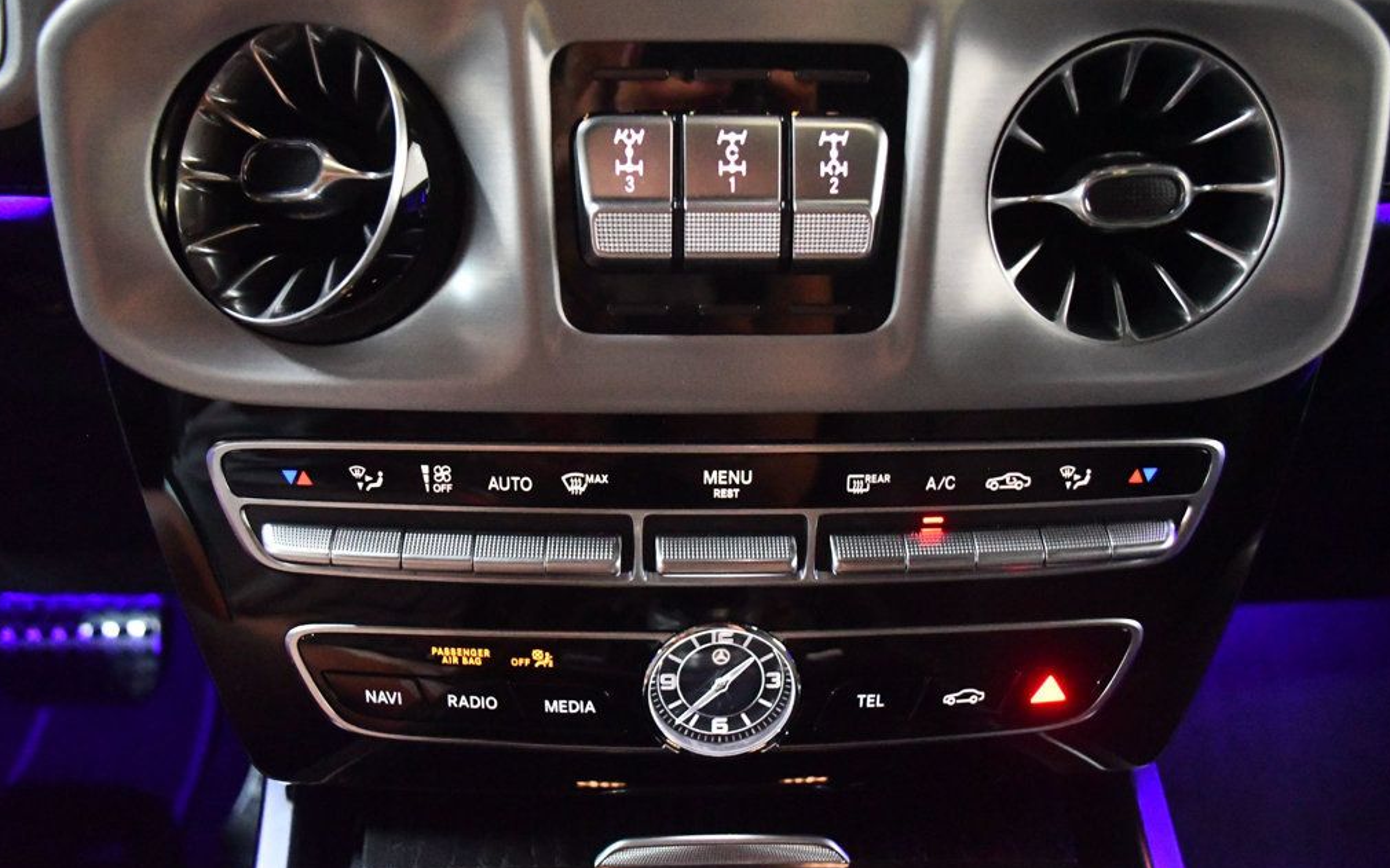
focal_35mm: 31
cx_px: 694
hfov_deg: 61.2
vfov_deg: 40.6
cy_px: 431
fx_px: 1174
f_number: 3.8
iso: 12800
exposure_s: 1/60
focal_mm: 20
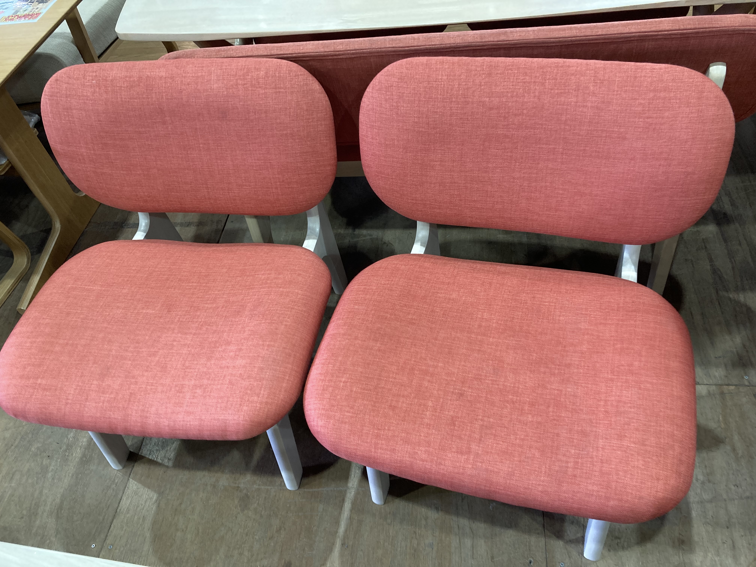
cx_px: 378
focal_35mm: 28
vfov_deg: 49.7
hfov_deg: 63.4
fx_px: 612
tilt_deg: -48.4
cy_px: 284
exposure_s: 1/50
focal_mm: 3.99
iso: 160
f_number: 1.8
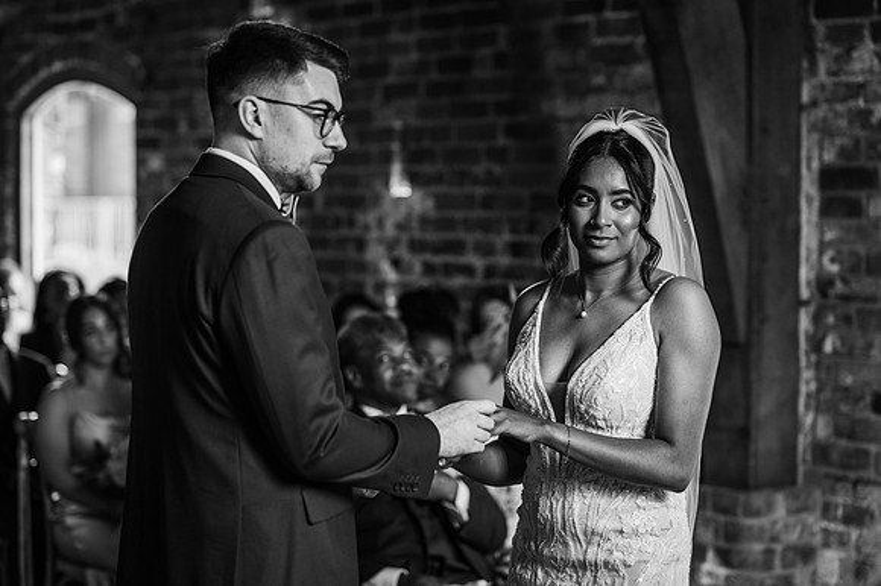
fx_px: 2079
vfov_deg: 16.1
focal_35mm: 85
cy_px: 293
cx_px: 440
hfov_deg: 23.9
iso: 720
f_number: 2.5
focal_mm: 85
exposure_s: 1/200
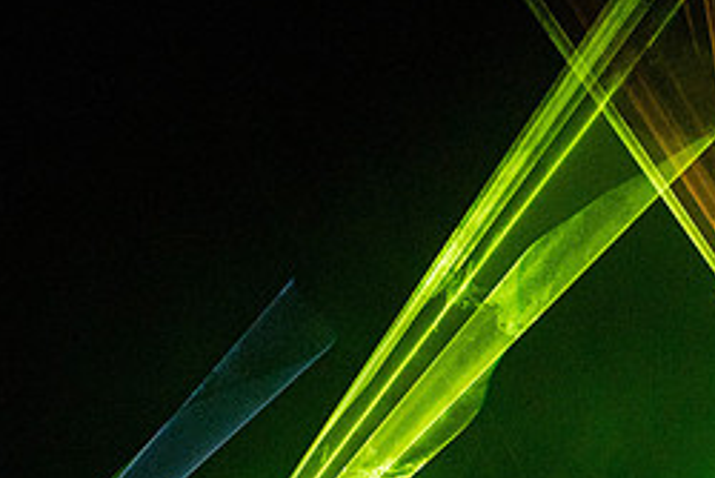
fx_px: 4054
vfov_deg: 6.7
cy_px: 517
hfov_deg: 10.0
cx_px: 601
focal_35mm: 204
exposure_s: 1/250
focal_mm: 88
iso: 6400
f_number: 5.6
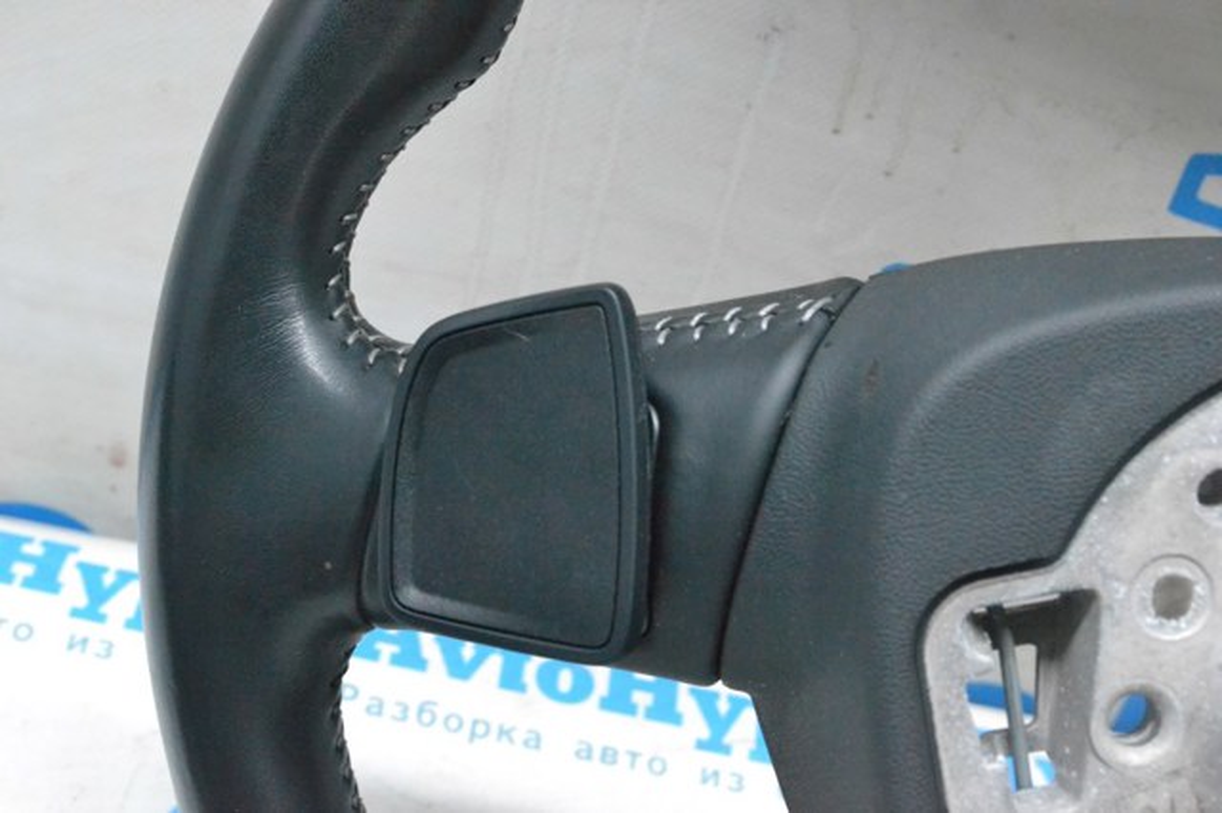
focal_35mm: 66
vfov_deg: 20.6
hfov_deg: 30.5
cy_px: 406
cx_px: 611
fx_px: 2239
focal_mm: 44
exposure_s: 1/125
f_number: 9
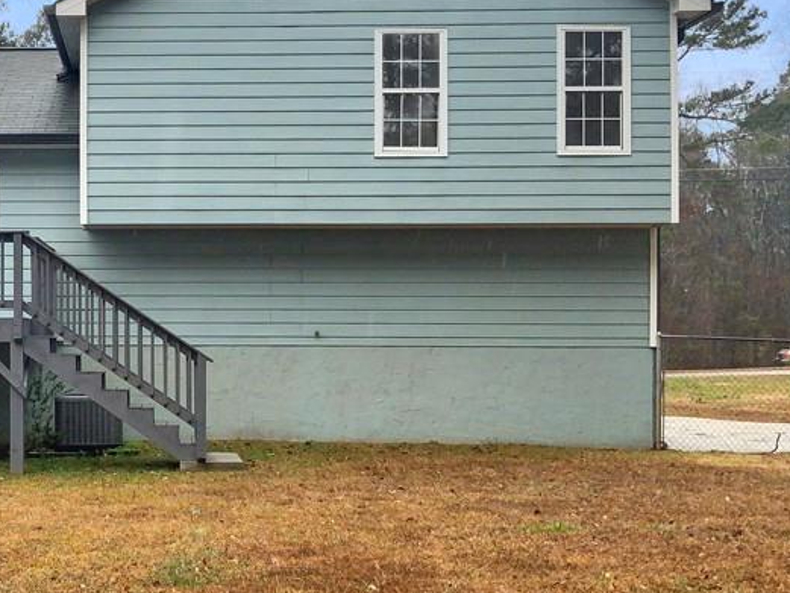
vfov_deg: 25.6
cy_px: 253
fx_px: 1301
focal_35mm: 57
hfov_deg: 32.1
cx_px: 80
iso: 16
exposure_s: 1/353
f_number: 1.8
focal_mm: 3
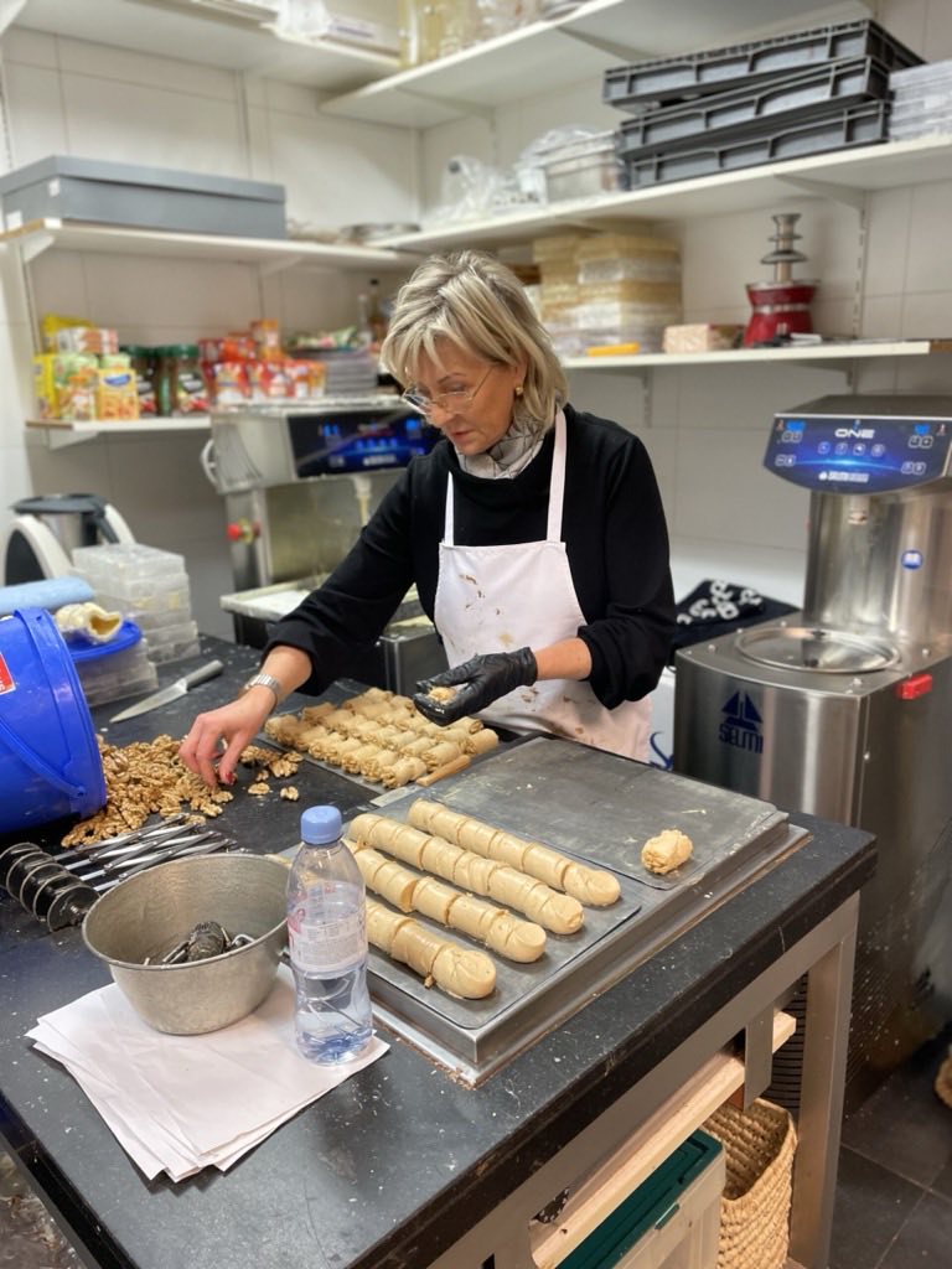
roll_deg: +2.0
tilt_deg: -14.9
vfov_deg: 67.3
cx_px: 476
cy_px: 634
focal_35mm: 26
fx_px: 953
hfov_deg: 53.1
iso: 80
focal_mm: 4.2
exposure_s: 1/50
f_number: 1.6
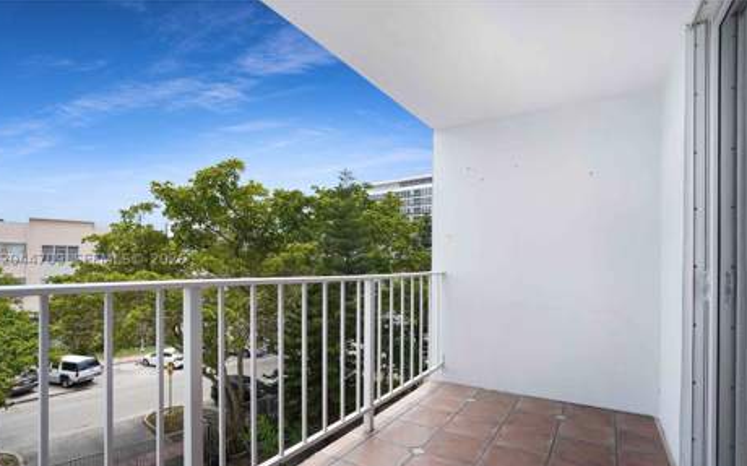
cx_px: 367
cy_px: 257
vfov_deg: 67.8
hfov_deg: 94.4
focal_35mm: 17
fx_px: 346
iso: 80
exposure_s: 1/200
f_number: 5.6
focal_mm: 16
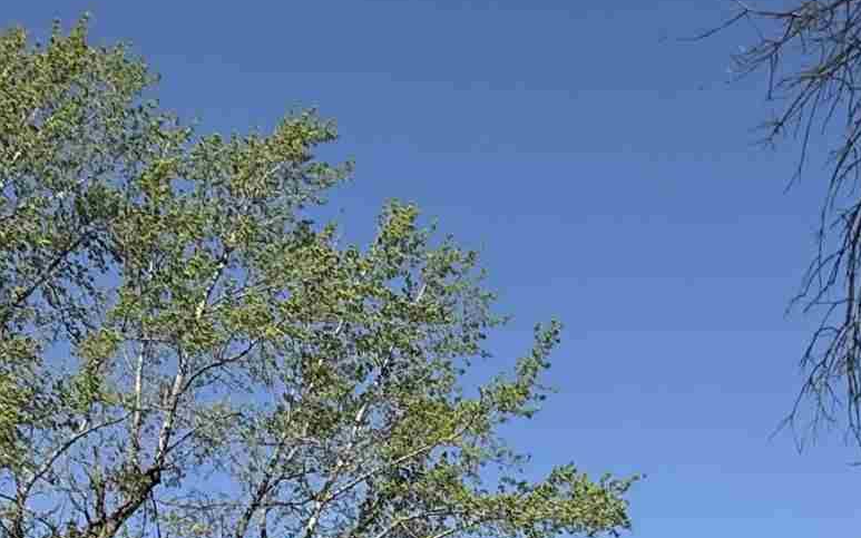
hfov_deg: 34.5
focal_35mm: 59
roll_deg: -1.1
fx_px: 1384
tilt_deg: +0.7
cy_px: 1070
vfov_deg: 16.7
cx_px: 498
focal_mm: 2.22
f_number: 2.2
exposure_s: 1/2165
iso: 50
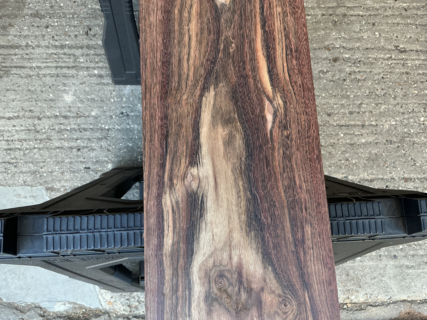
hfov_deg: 61.7
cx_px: 214
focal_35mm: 29
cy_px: 160
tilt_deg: -79.2
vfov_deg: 48.2
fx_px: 358
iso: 64
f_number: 1.8
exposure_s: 1/120
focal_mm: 3
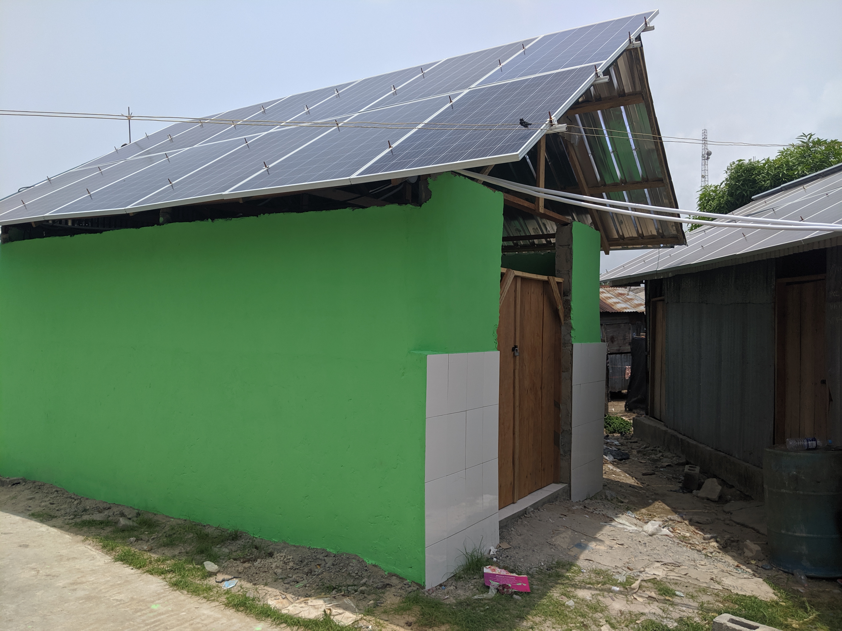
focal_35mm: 27
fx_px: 657
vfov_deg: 51.4
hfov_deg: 65.3
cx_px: 421
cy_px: 316
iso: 81
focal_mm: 4.44
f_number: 1.8
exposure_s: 1/3906
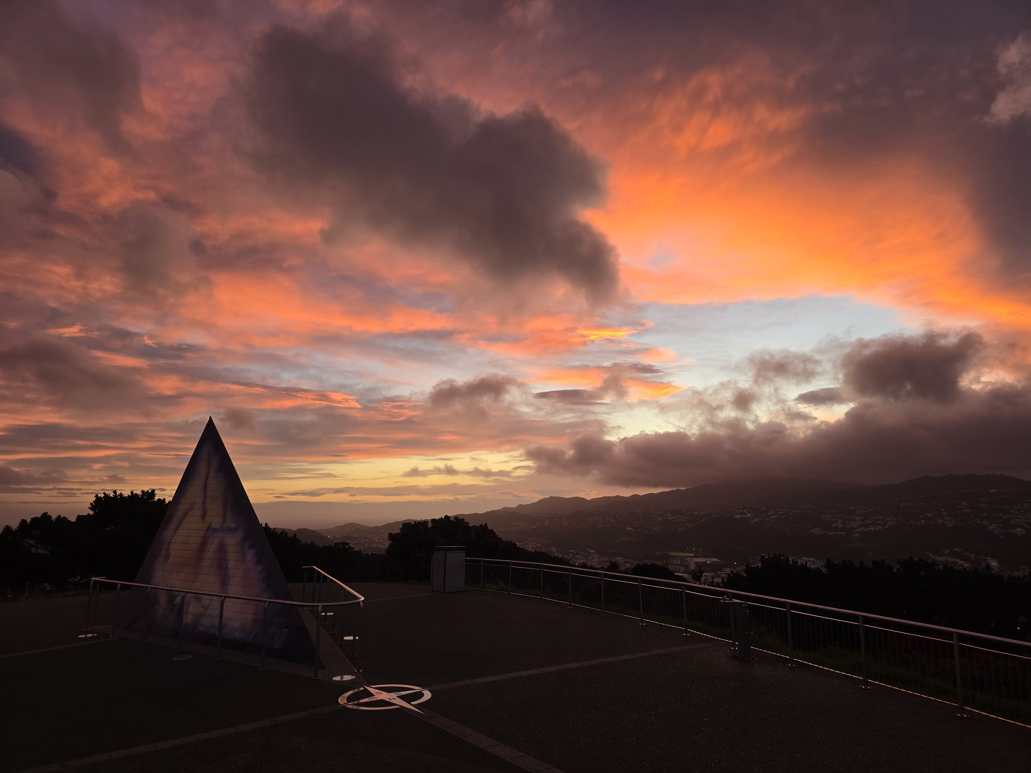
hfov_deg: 73.9
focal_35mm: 23
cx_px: 516
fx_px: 685
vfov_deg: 58.9
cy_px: 386
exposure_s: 1/180
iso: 50
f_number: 1.7
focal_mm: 6.3
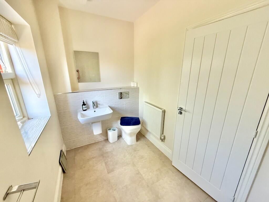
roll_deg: +0.7
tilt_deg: -16.1
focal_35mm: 14
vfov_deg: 85.7
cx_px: 134
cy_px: 101
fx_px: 109
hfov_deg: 102.1
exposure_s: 1/99
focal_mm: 2.22
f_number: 2.2
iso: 250
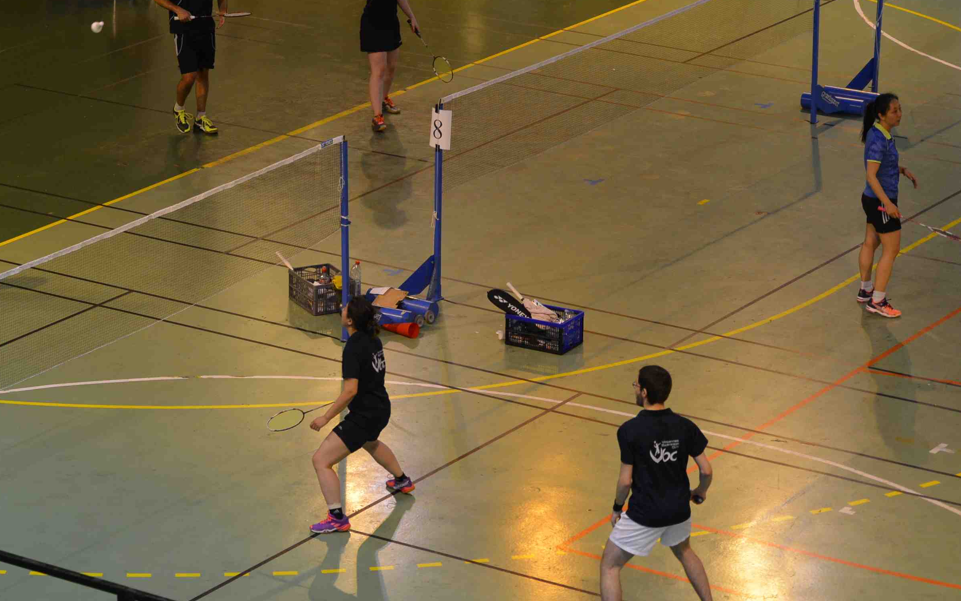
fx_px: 3510
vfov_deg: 9.8
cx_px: 263
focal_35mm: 134
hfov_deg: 15.5
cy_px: 281
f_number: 3.3
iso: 1600
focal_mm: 86
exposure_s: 1/500
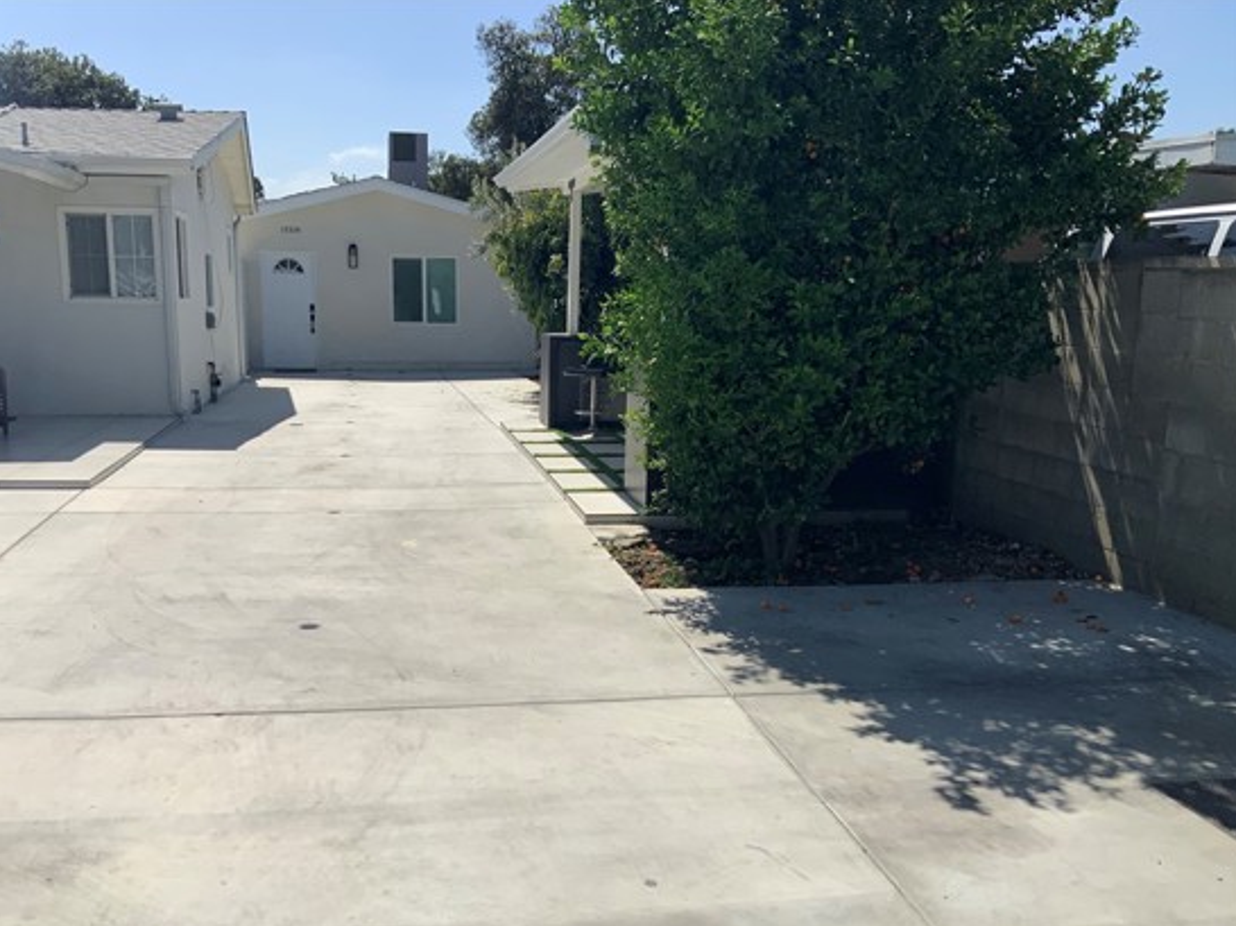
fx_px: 1213
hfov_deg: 53.8
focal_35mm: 34
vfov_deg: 41.6
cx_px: 525
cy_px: 539
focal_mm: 3
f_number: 1.8
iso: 20
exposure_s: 1/3534
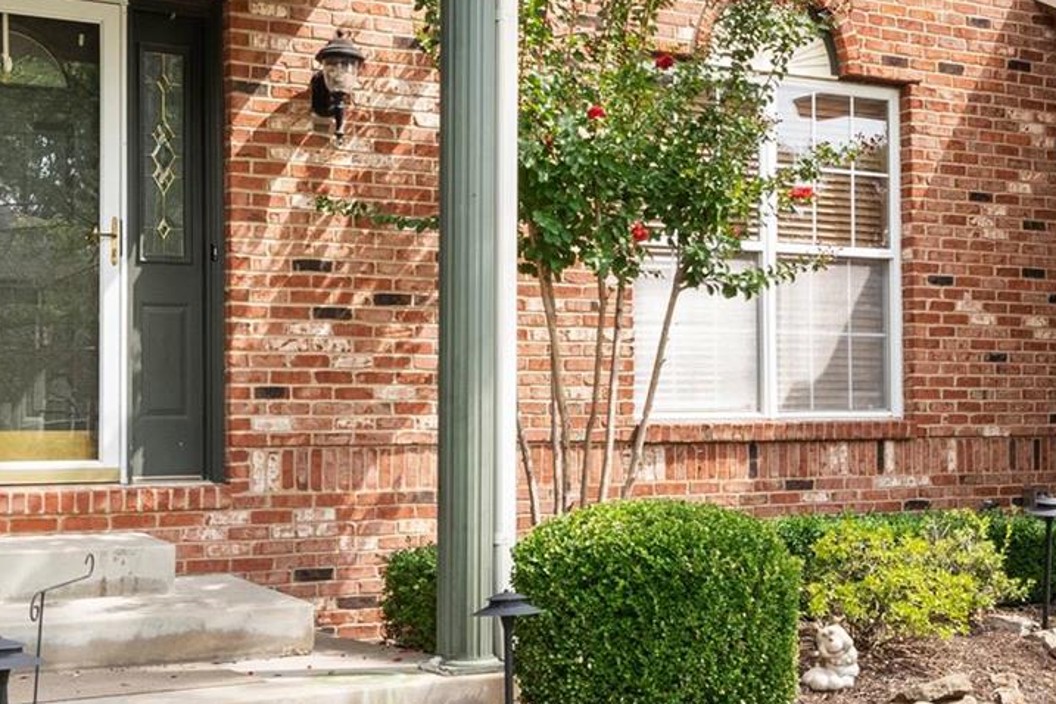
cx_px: 529
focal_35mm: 58
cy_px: 389
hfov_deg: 34.5
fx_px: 1701
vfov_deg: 23.4
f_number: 10
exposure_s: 1/250
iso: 400
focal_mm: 13
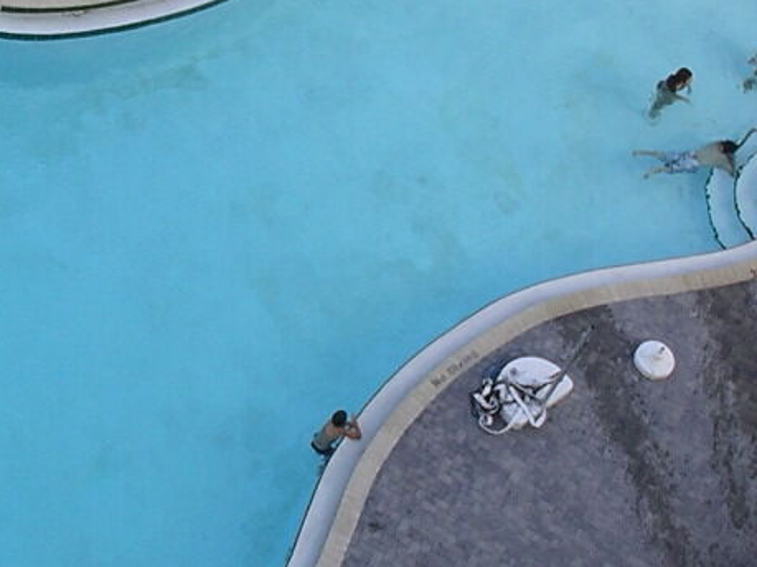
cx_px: 99
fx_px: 2820
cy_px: 239
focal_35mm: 129
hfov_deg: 15.1
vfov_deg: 11.5
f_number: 3.5
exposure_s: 1/264
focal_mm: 7.8
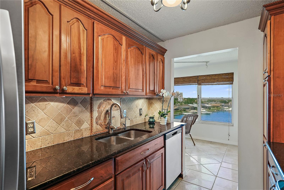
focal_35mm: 18
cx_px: 142
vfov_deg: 67.4
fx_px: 142
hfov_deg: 90.0
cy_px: 95
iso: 1600
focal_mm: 18
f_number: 4
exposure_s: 1/125
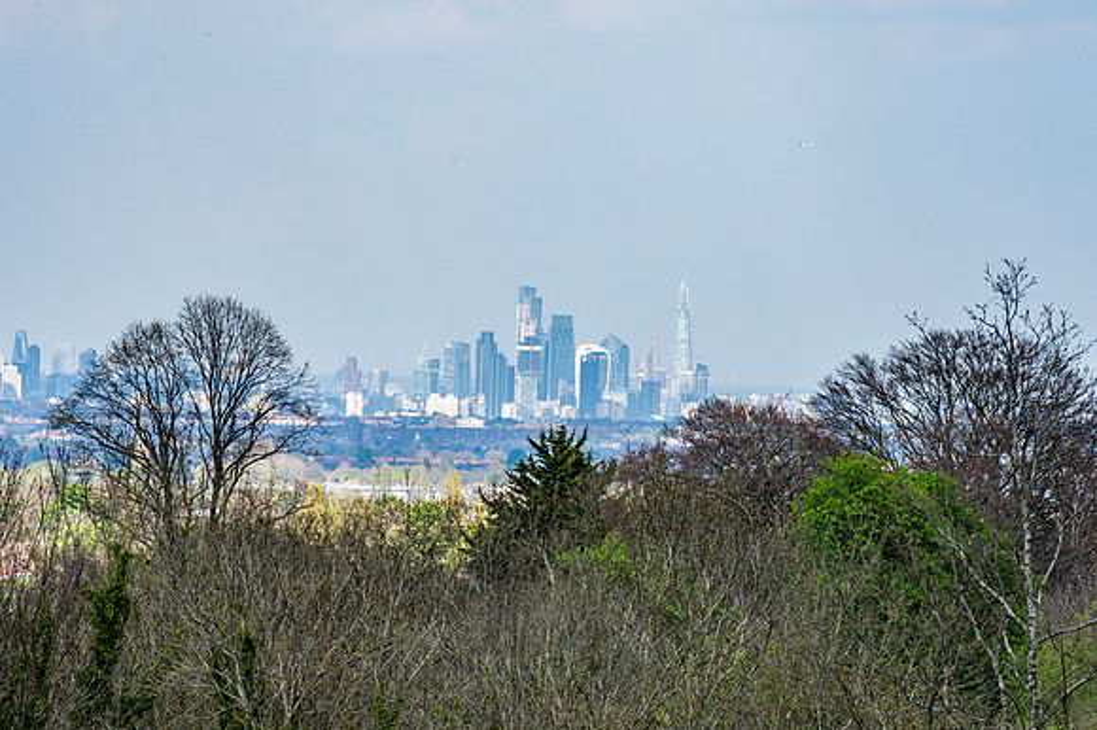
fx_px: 11877
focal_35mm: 390
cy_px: 365
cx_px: 548
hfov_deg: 5.3
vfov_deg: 3.5
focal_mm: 390
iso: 100
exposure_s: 1/100
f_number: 14
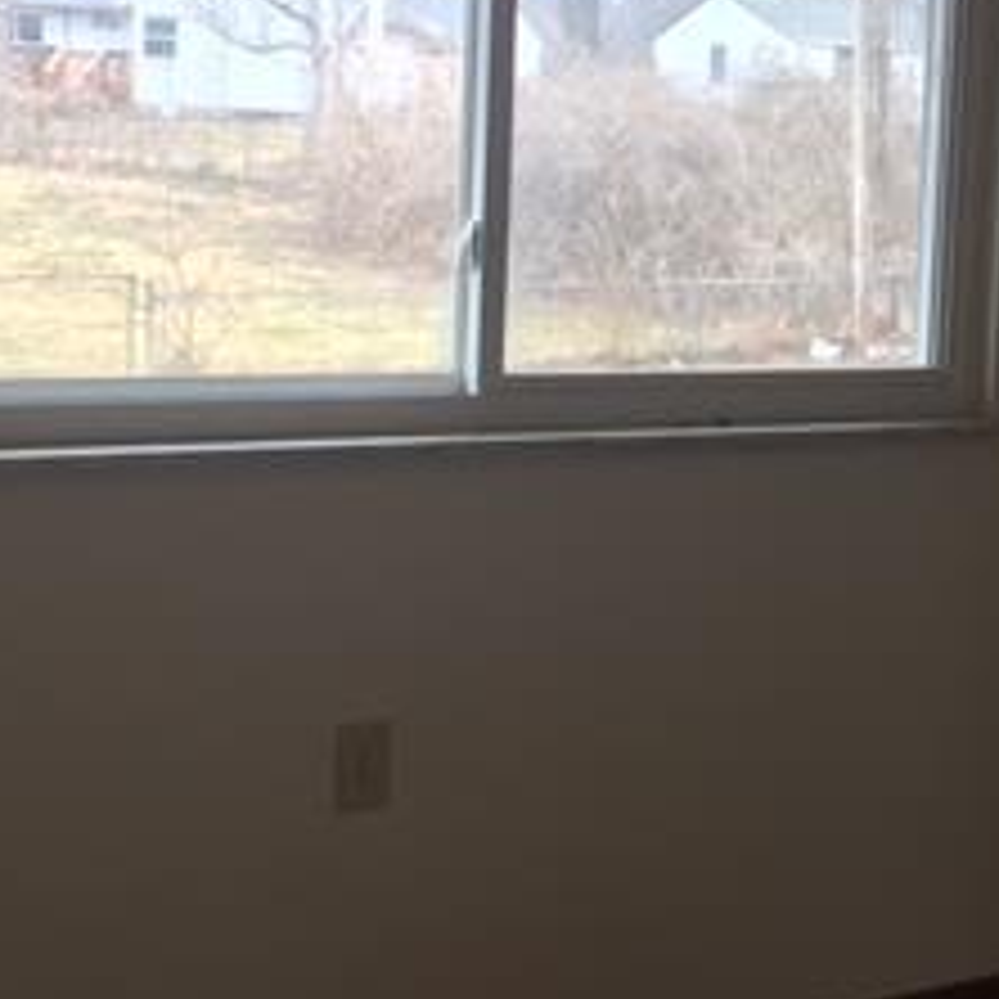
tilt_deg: -4.7
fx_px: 2416
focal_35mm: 74
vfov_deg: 23.3
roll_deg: -3.2
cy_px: 364
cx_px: 990
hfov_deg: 22.5
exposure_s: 1/60
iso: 32
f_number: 2.2
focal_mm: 4.15
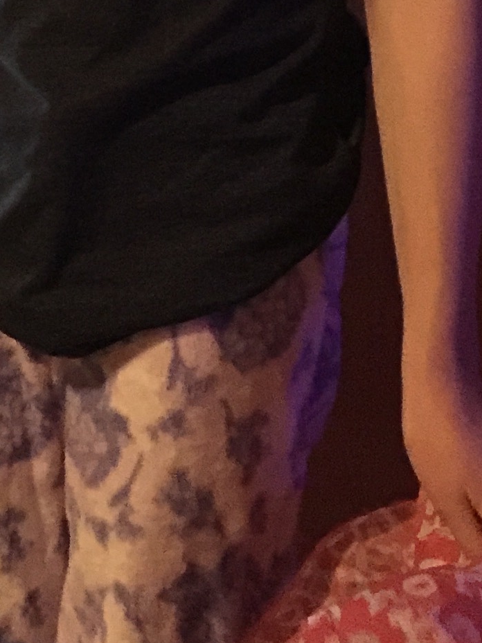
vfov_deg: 18.1
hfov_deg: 14.3
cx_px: 5
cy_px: -179
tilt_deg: -2.4
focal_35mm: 102
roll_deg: -5.1
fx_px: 1894
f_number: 2.2
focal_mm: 4.15
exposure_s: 1/4
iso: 320
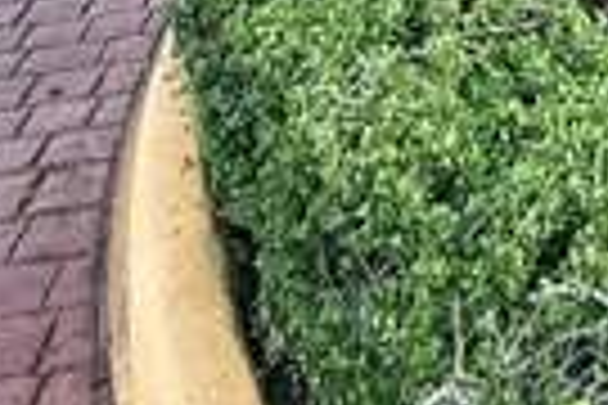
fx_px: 1165
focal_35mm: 69
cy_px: -702
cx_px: 757
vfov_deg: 12.5
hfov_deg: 25.7
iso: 64
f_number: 2.2
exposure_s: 1/99
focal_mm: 2.22
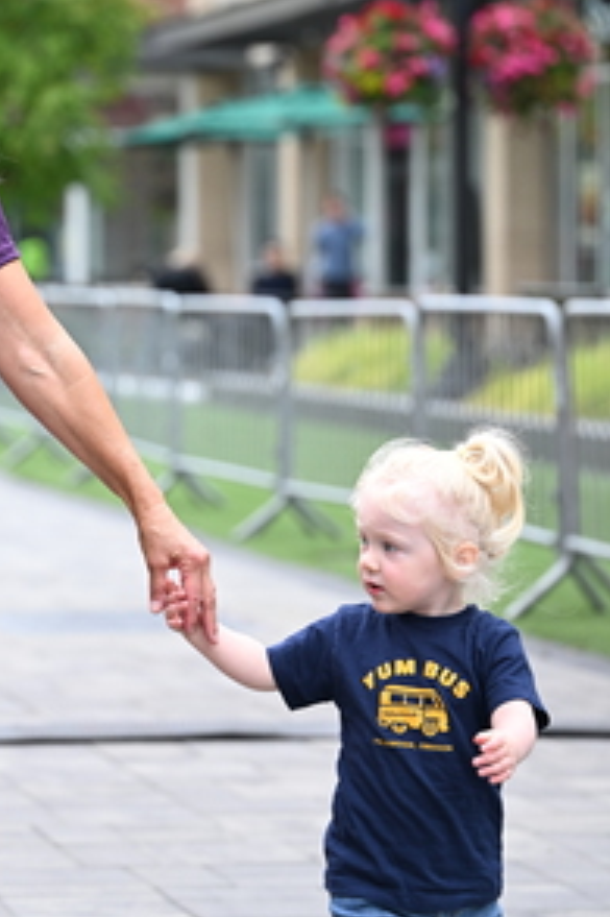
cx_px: 39
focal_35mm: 154
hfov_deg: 8.9
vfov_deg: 13.3
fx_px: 3918
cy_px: 279
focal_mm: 82
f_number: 2.8
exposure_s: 1/1000
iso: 400
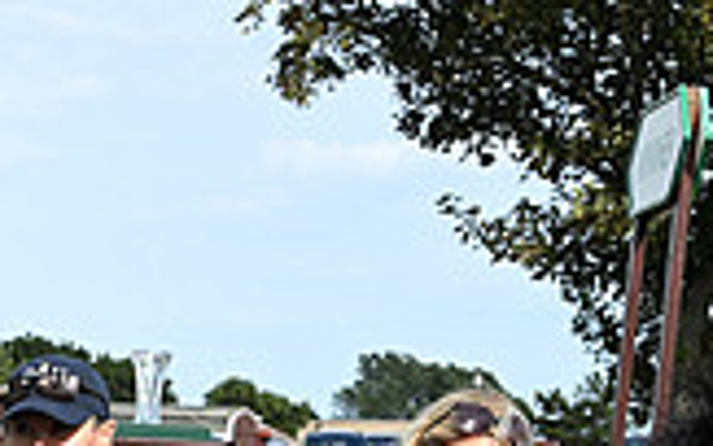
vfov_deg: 7.9
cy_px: 811
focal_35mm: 160
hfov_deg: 12.8
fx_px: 3110
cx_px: -140
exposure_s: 1/1250
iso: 500
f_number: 6.3
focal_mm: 44
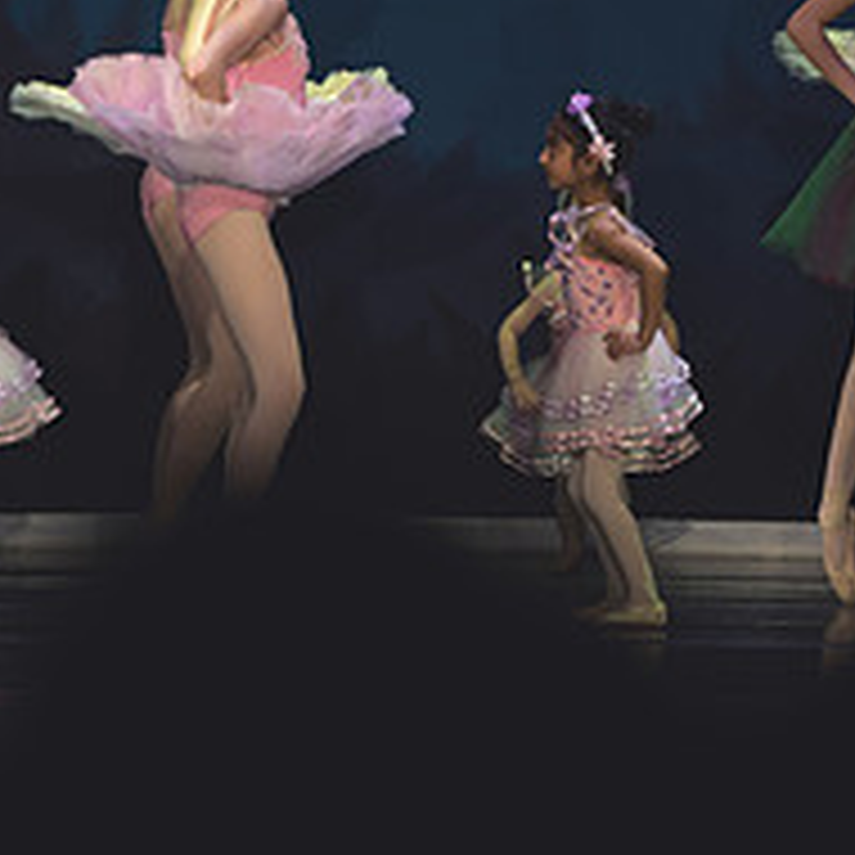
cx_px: 400
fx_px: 14503
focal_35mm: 519
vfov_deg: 3.4
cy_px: 182
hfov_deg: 3.4
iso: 720
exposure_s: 1/320
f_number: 2.8
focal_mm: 200
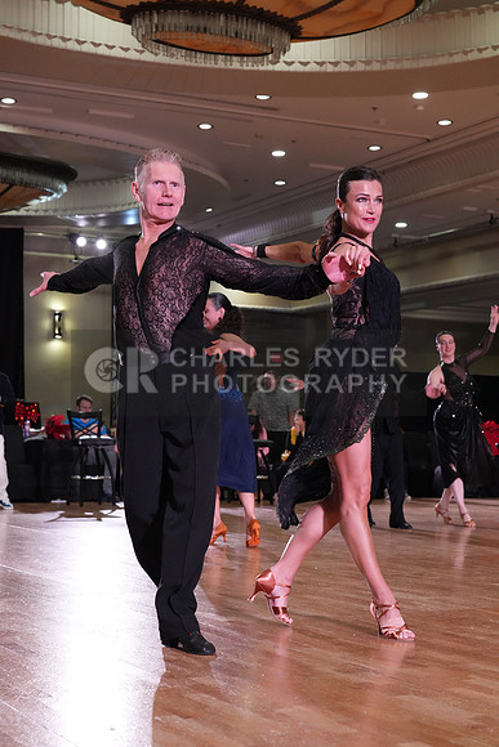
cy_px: 374
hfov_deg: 23.0
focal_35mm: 59
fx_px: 1226
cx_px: 250
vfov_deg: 33.9
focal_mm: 59
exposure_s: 1/320
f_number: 5.6
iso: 5000
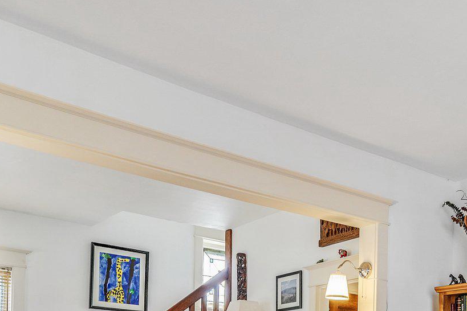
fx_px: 584
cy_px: 376
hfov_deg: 41.1
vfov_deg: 26.5
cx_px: 395
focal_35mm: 45
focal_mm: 18
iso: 2500
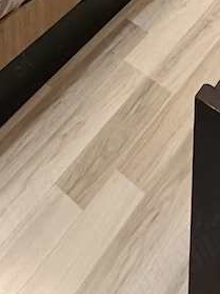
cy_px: -238
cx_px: 89
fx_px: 568
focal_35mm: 67
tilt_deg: -18.3
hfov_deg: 21.9
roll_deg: +1.4
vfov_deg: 20.4
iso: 640
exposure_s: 1/50
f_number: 2.2
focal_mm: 2.22
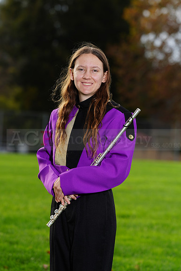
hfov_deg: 5.9
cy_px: 136
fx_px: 1752
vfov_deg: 8.9
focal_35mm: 232
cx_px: 90
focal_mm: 232
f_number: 7.1
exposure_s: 1/200
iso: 100
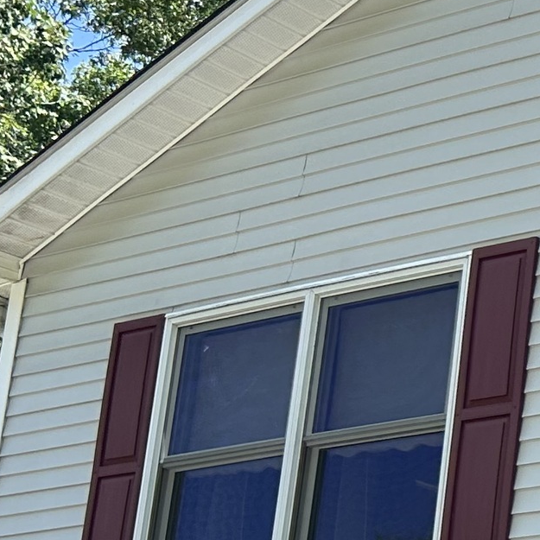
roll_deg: -1.4
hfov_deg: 13.1
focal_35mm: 113
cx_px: 1121
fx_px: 1994
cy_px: 568
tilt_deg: +10.2
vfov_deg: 15.1
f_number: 1.5
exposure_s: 1/1395
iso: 50
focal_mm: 5.7
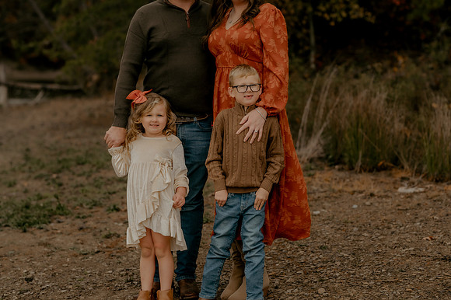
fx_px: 1064
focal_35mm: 85
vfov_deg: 16.1
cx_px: 226
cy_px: 150
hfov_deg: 23.9
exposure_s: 1/320
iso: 200
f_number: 2.8
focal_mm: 85
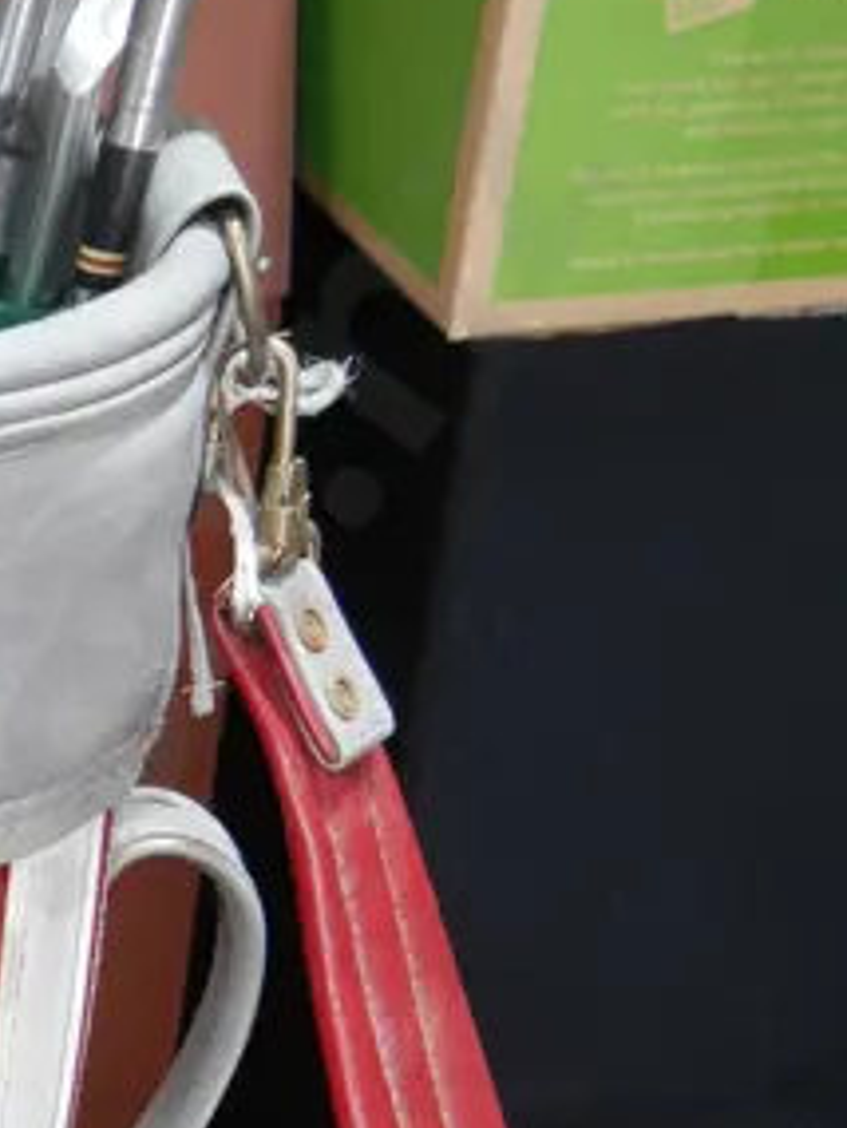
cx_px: -667
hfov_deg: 11.3
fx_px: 3977
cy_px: 1745
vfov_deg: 14.9
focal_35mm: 122
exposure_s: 1/60
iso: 500
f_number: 4
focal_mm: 17
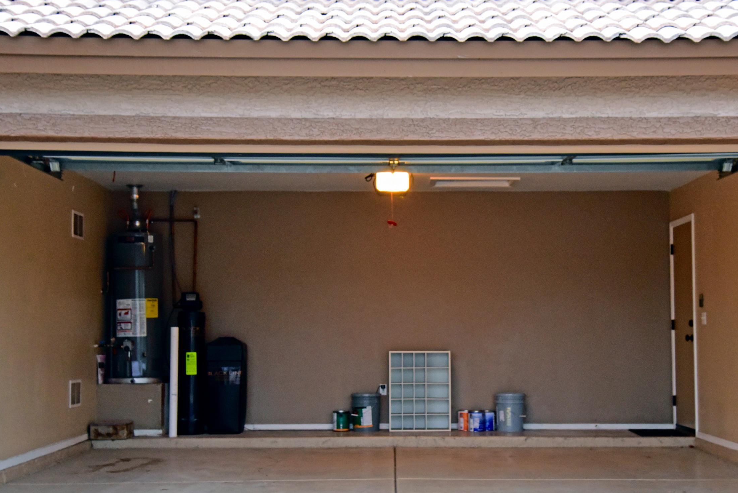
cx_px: 411
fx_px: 1251
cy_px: 299
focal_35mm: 61
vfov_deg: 22.2
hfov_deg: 32.8
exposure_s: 1/20
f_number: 8
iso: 4000
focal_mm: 45
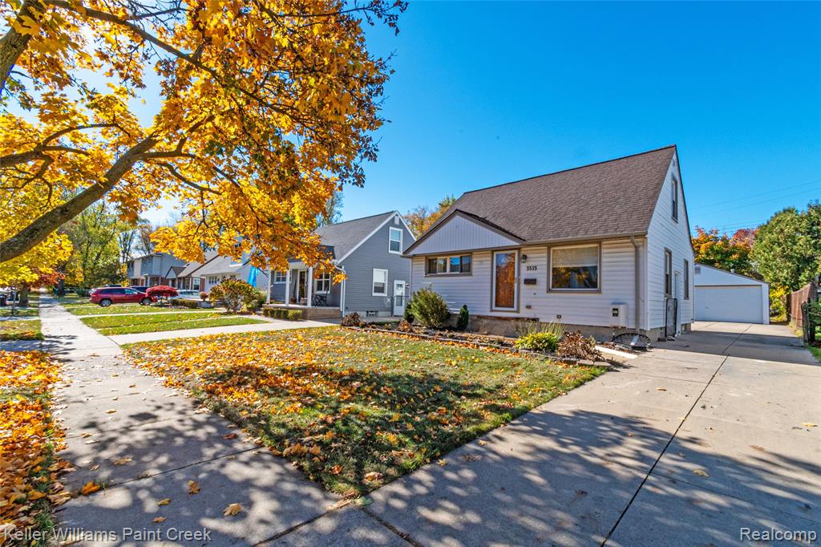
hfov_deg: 100.4
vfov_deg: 77.3
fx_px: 342
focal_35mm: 15
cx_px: 410
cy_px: 274
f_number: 20
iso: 400
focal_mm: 10
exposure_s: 1/160
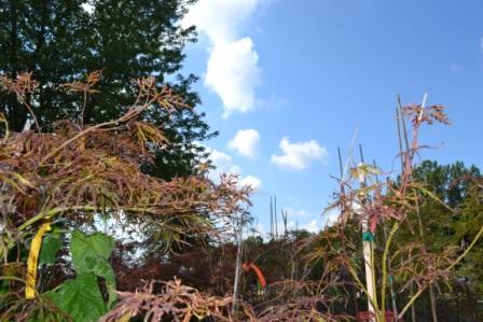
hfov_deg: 67.4
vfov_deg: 48.0
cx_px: 242
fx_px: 362
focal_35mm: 27
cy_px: 161
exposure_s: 1/200
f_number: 9
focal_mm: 18
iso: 100
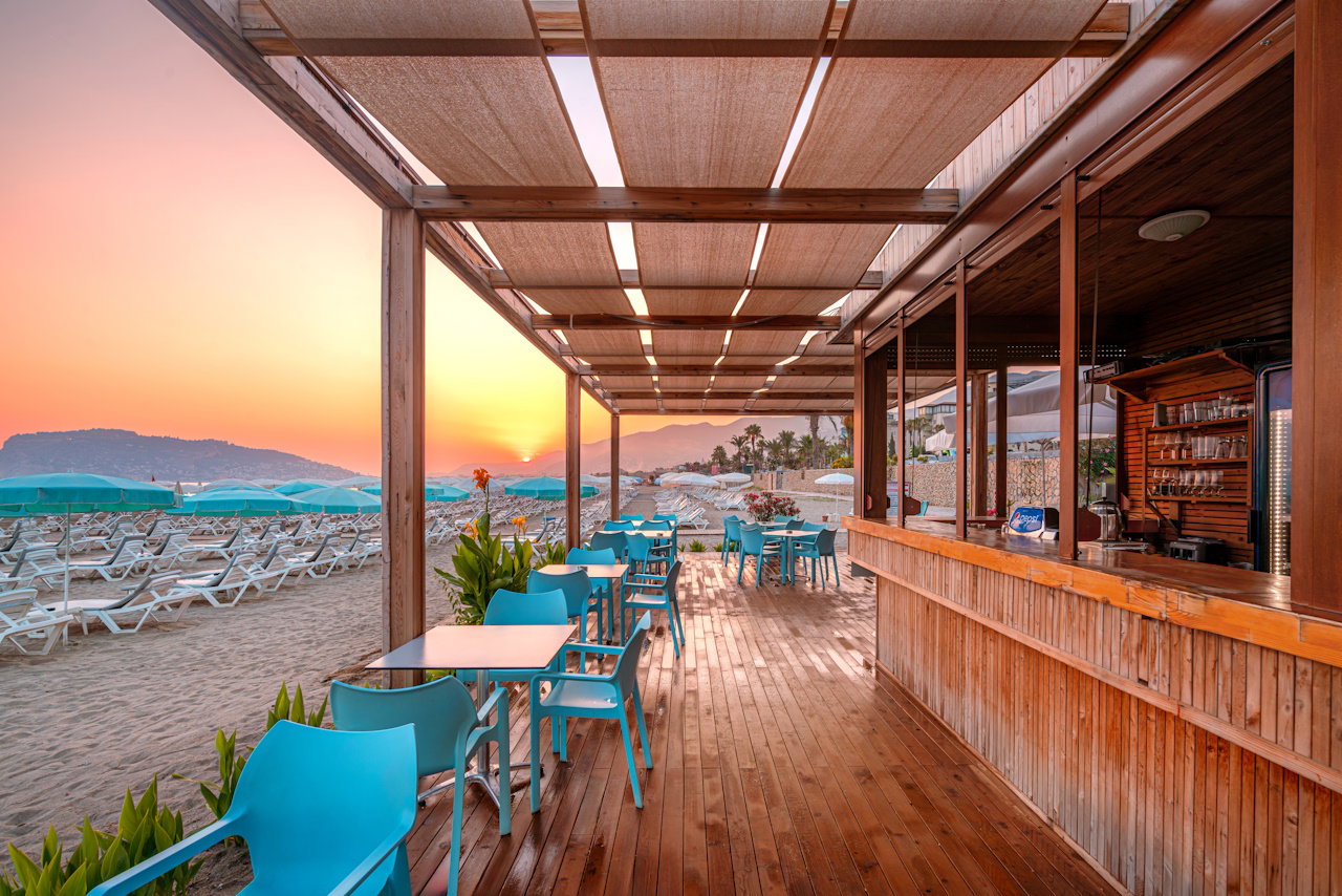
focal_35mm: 16
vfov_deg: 73.8
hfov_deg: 96.7
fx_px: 597
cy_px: 448
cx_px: 671
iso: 100
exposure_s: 1/13
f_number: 11
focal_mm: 16
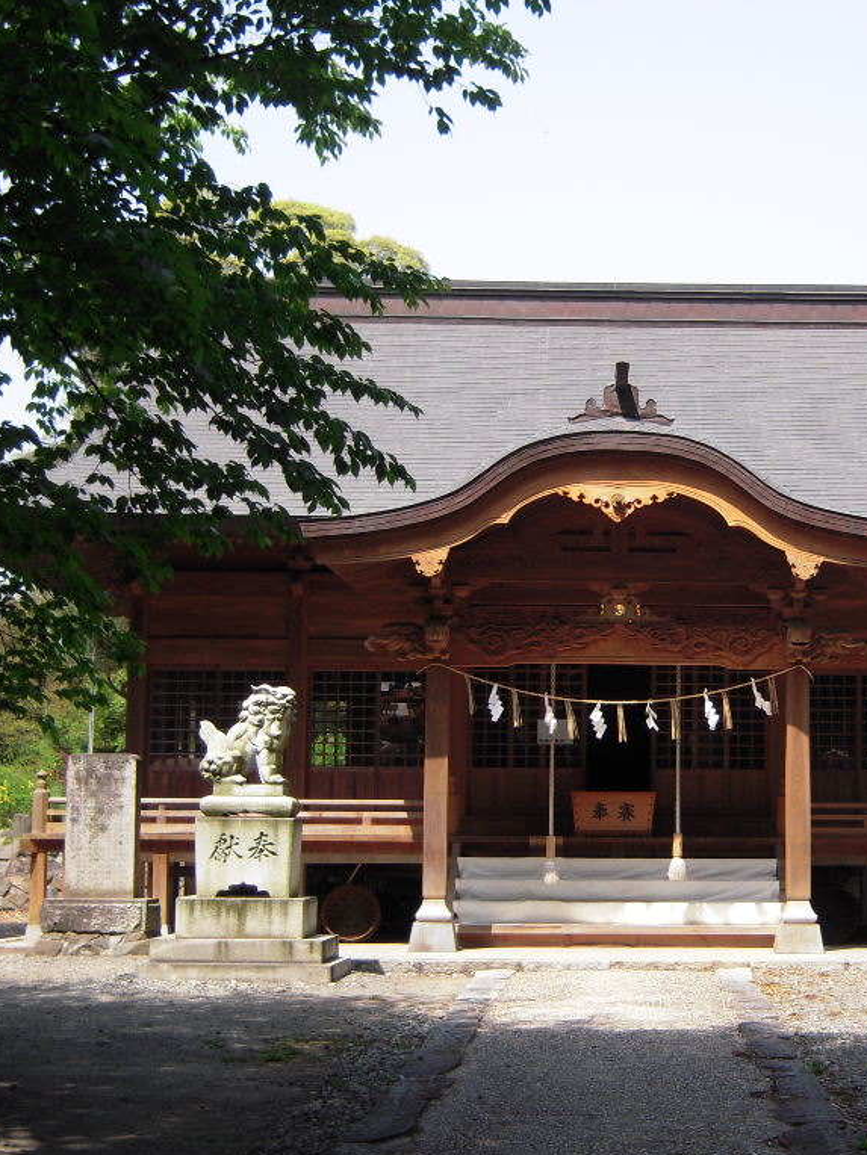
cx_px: 670
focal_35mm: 67
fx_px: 2237
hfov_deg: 21.7
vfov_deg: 29.0
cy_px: 579
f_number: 3.5
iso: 100
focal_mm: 8.9
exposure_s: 1/400
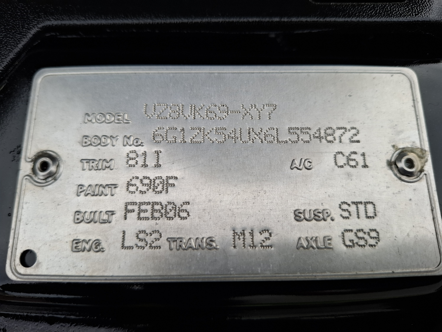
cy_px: 166
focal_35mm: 23
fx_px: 294
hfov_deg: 73.9
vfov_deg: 58.9
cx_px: 221
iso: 50
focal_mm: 5.54
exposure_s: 1/303
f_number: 1.8
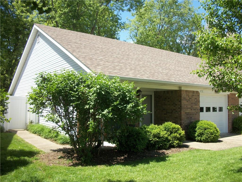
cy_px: 91
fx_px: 224
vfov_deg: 44.2
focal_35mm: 32
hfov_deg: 56.8
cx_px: 121
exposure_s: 1/100
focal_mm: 5.7
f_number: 8.8
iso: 80
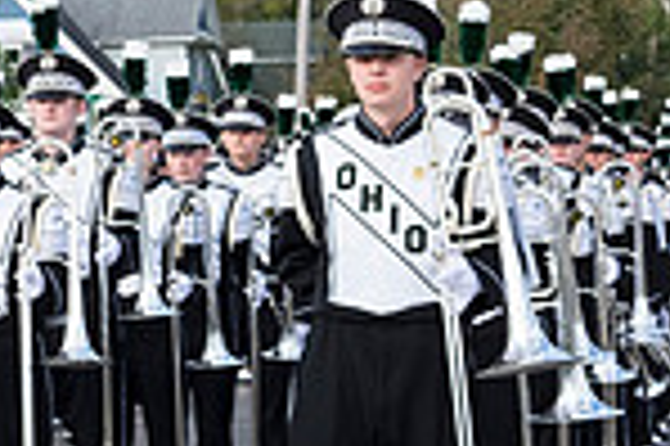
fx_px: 2974
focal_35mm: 160
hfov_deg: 11.9
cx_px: -526
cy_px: 214
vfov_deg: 8.6
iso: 400
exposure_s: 1/320
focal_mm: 27
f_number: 7.1
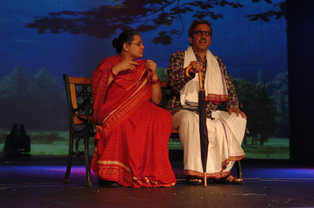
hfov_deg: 24.7
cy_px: 104
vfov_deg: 16.5
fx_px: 718
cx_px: 157
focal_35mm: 82
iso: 800
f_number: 2.8
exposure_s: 1/100
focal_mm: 55
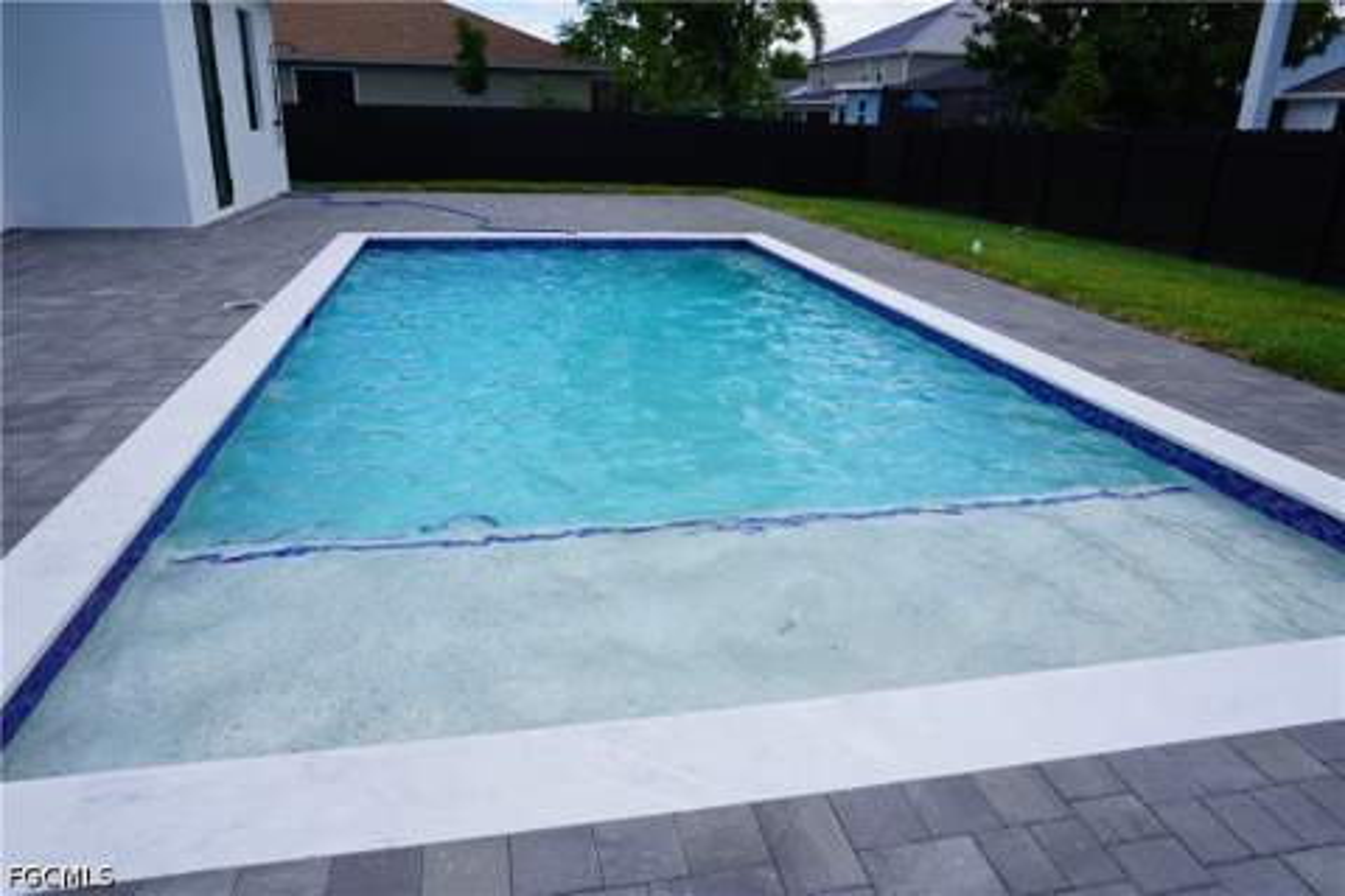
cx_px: 672
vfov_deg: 53.1
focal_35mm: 24
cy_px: 448
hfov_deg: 73.7
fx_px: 897
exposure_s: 1/125
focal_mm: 16
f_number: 9
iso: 100
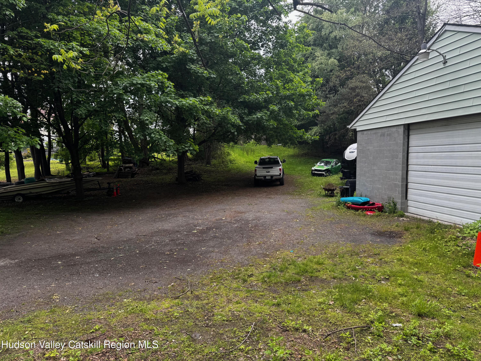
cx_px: 240
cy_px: 180
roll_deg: -0.7
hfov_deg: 71.6
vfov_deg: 56.8
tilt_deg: -5.5
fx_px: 333
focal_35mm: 24
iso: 80
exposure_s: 1/390
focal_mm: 6.76
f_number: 1.78
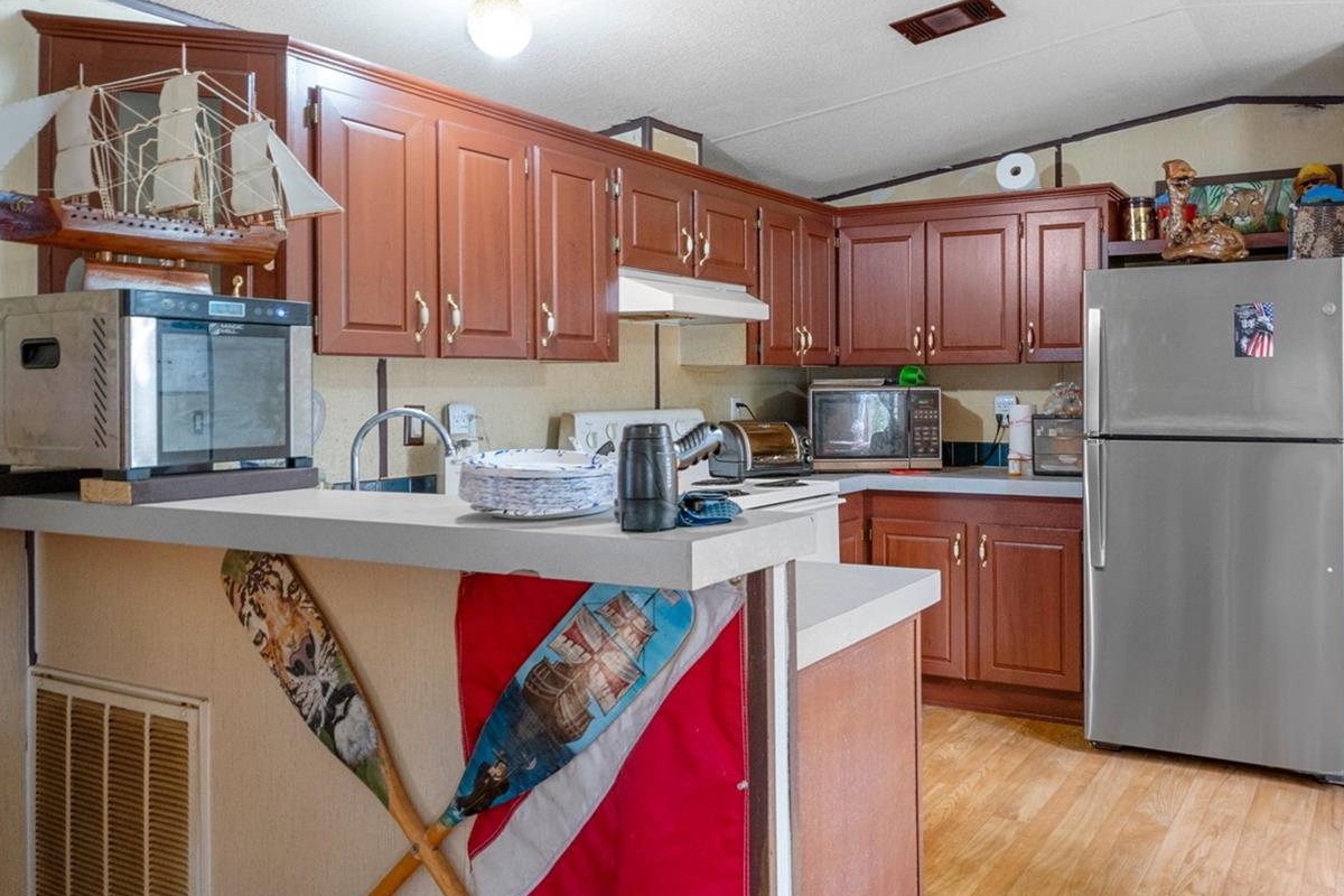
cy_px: 389
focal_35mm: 28
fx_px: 1045
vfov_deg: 46.3
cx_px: 851
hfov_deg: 64.4
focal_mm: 14
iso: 320
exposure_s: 1.3
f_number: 8
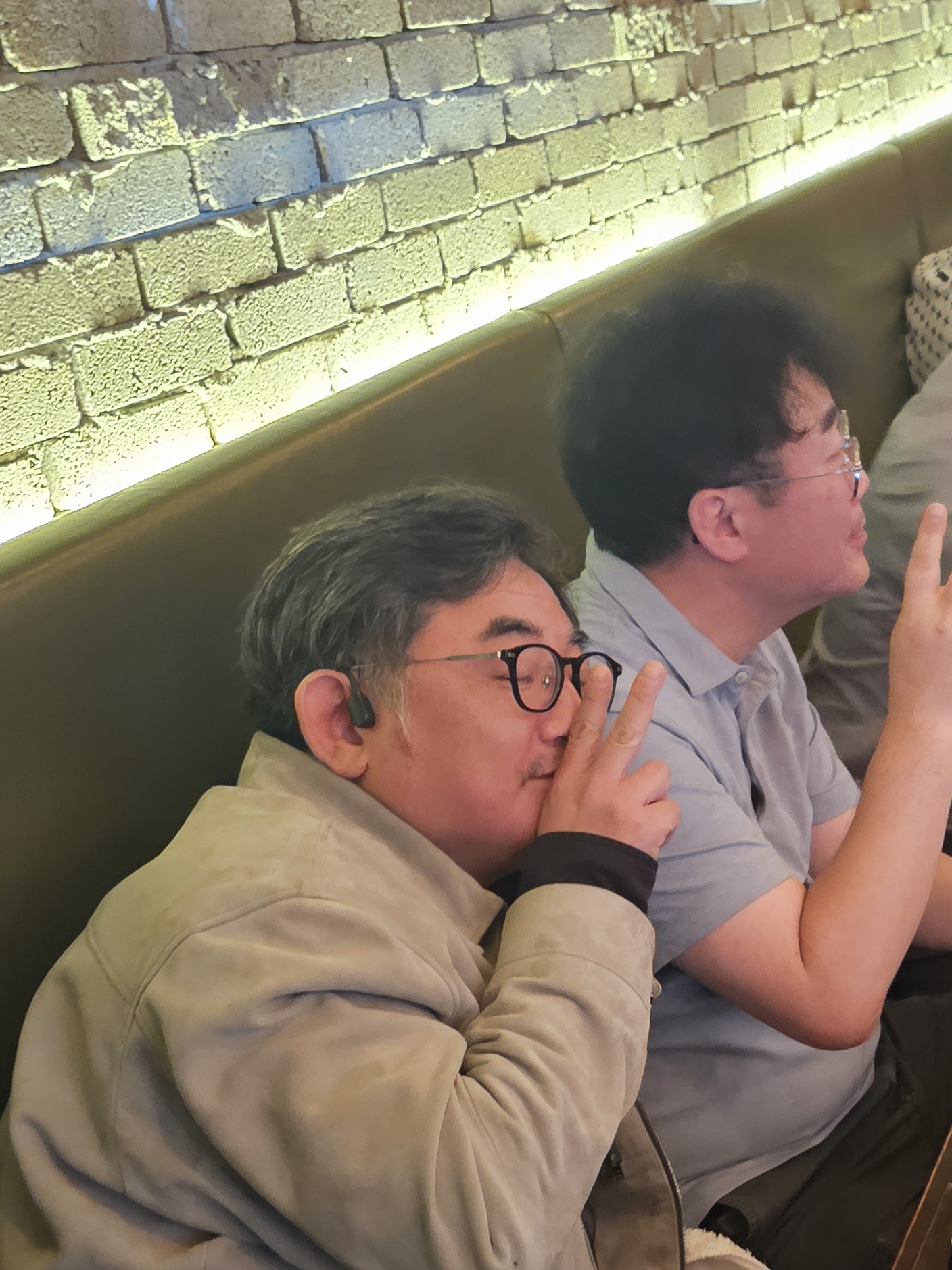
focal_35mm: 49
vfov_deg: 38.8
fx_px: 1797
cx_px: 1138
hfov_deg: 26.4
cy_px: 734
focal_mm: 6.3
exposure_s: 1/24
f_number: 1.7
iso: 1250
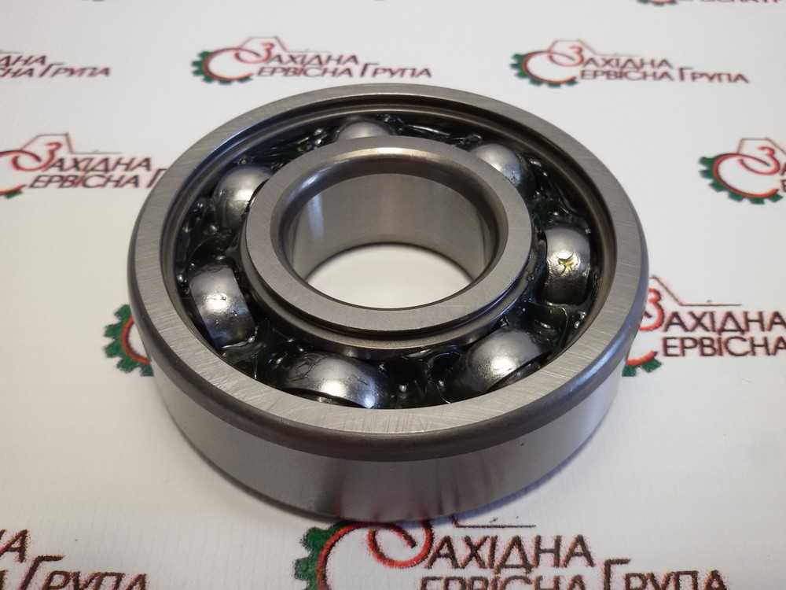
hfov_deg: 58.4
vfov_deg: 45.4
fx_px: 704
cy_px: 295
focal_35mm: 31
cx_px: 393
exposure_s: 1/50
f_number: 2.4
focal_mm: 2.93
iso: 40
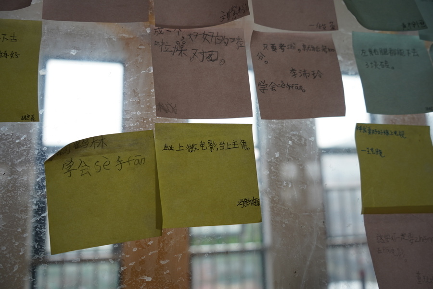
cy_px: 144
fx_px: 337
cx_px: 216
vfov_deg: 46.4
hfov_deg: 65.5
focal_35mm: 28
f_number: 4.5
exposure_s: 1/80
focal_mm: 28
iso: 100
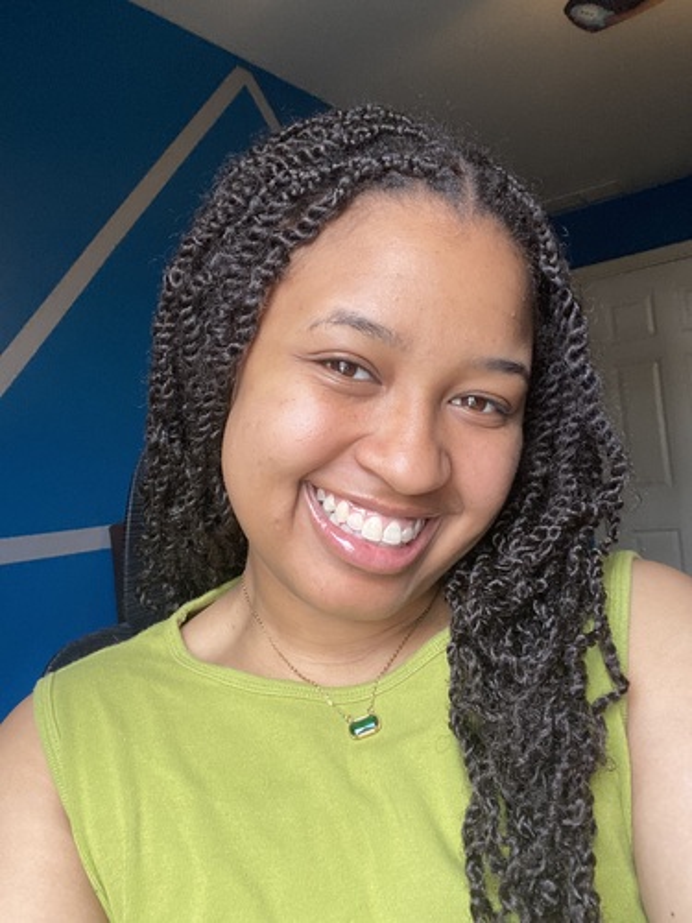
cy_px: 462
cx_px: 346
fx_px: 800
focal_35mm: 30
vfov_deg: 60.0
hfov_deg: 46.8
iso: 160
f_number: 2.2
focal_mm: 2.71
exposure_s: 1/60
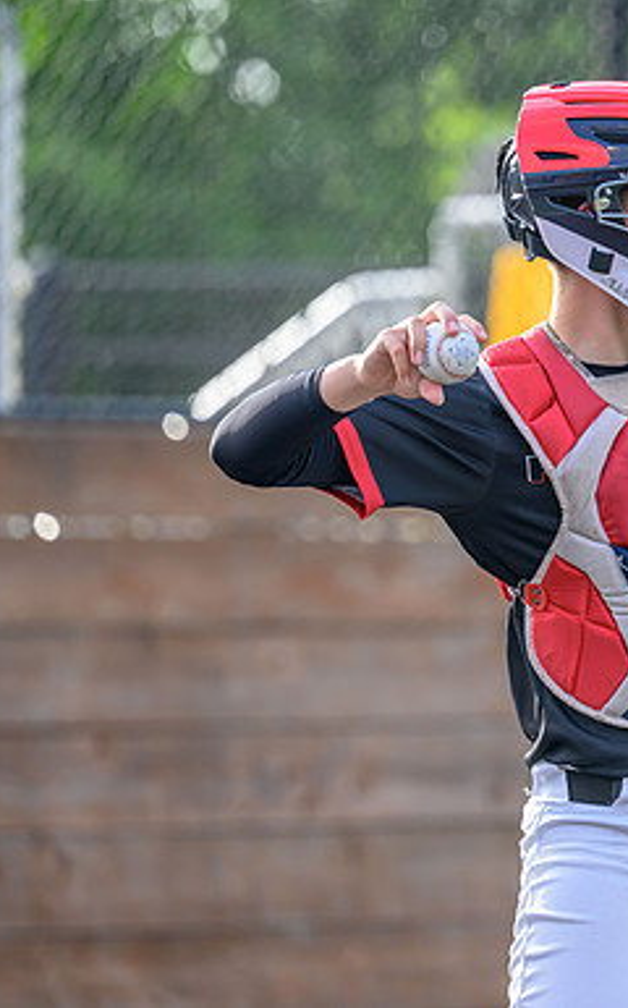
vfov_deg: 6.4
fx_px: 8944
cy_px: 439
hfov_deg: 4.0
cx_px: 548
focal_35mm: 326
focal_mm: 175
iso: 720
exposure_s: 1/2000
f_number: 2.8
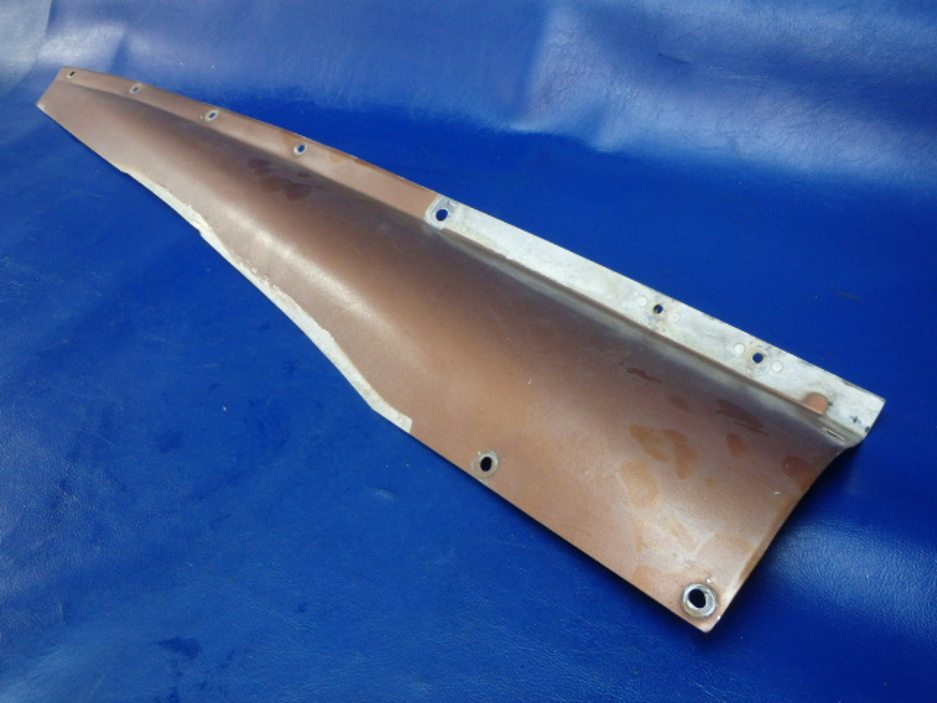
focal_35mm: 28
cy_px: 352
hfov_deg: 63.4
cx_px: 468
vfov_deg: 49.7
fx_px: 758
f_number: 3.9
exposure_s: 1/30
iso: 320
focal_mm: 5
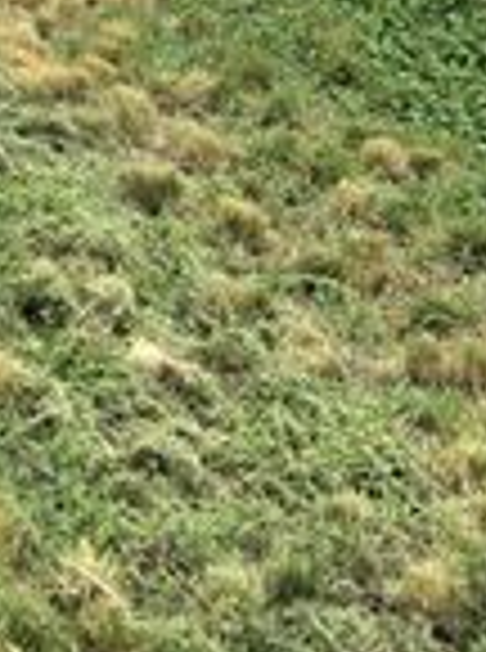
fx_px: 1993
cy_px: -713
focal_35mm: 106
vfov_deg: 14.7
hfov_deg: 13.4
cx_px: -144
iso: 80
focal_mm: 6.3
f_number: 1.7
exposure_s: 1/10000
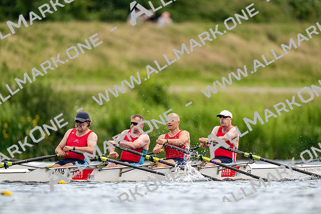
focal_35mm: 840
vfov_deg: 1.6
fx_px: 7491
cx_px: 160
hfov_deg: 2.5
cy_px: 107
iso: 1000
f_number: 5.6
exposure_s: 1/2500
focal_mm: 840
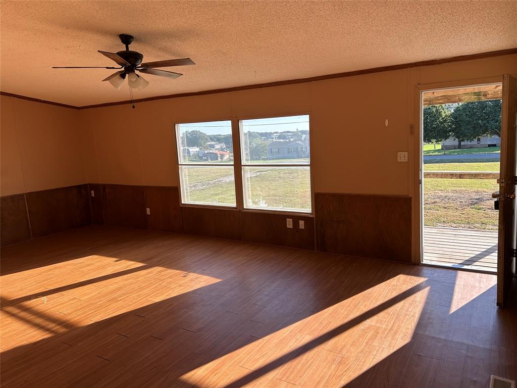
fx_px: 388
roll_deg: +2.9
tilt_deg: -6.1
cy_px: 194
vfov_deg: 53.1
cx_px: 258
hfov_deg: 67.3
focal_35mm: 26
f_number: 1.5
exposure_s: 1/917
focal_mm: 5.7
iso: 50
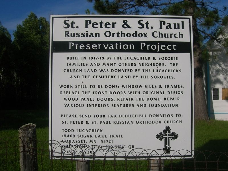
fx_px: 270
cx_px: 114
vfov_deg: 35.1
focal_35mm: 41
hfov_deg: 45.8
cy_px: 86
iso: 50
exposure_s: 1/1543
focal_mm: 8.5
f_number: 4.9
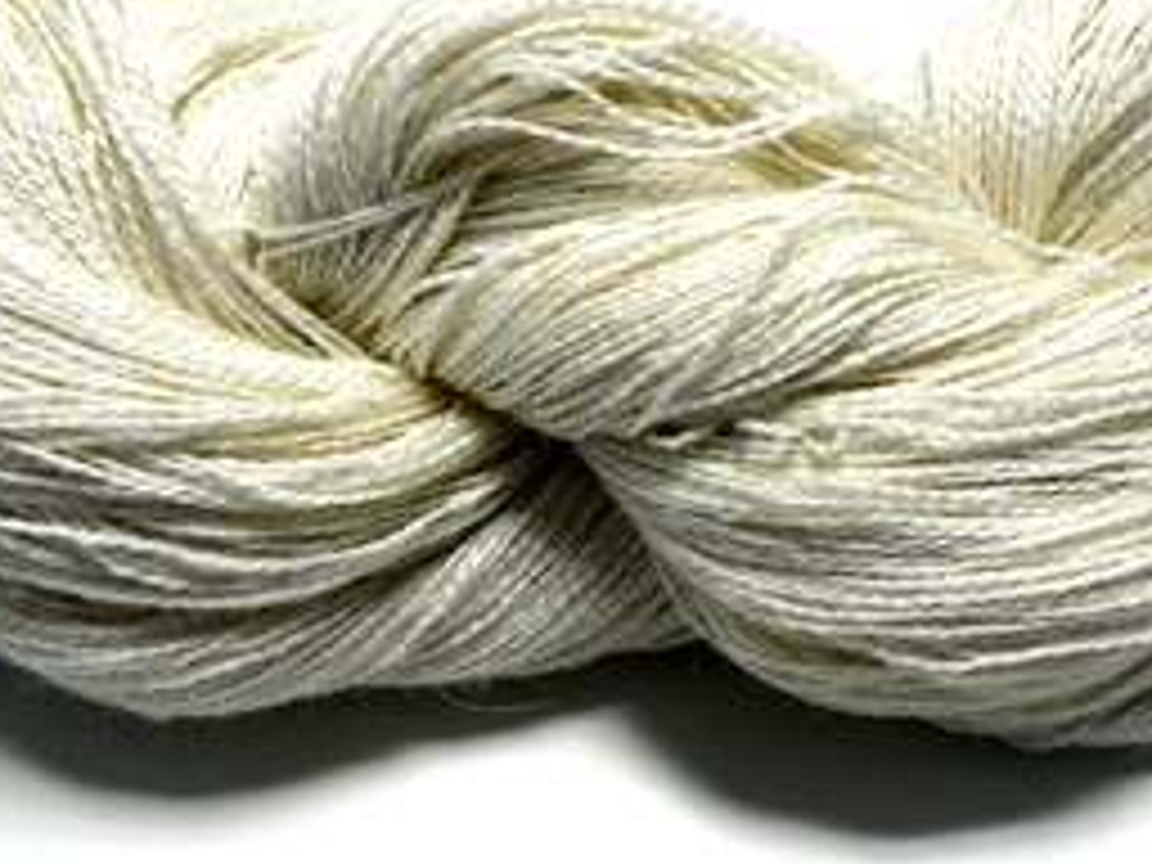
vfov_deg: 27.0
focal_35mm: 54
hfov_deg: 35.5
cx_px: 585
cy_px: 387
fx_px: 1797
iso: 150
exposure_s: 1/30
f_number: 2.8
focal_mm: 6
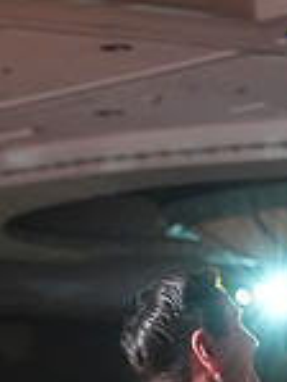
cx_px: 206
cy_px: 720
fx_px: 3510
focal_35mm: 318
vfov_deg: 6.1
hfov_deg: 4.7
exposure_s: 1/400
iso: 8000
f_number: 5
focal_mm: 85
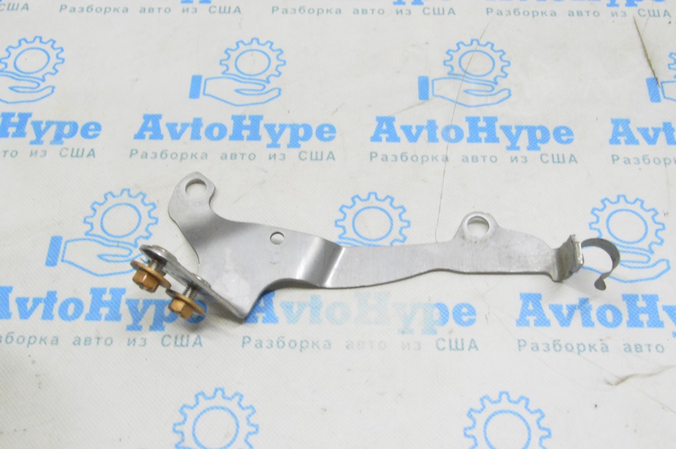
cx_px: 338
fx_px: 844
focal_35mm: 45
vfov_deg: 29.8
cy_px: 224
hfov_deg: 43.6
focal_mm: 30
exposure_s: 1/15
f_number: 20
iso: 6400
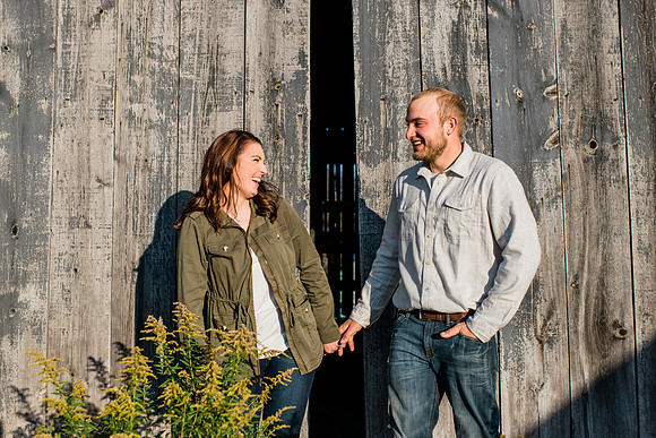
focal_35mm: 43
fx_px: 789
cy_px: 228
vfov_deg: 31.0
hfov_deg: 45.1
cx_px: 322
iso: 125
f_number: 3.2
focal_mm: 35
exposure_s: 1/2500
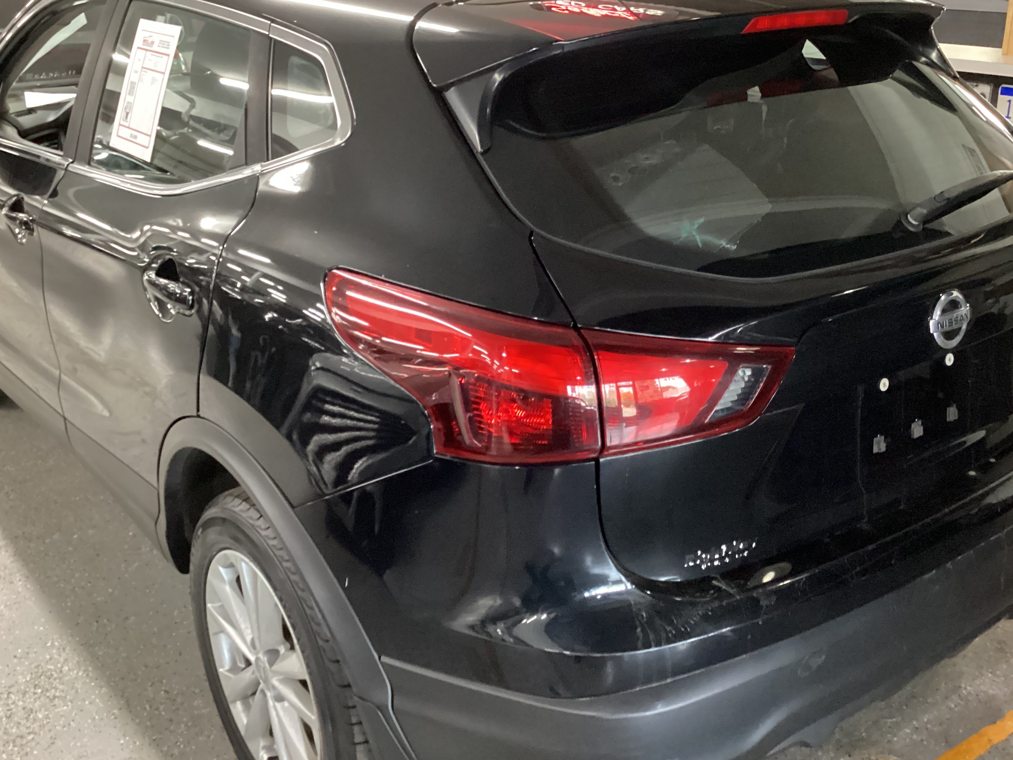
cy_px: 360
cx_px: 514
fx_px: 1112
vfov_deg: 37.7
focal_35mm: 38
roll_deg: +0.2
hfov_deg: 49.0
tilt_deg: -22.7
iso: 640
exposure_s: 1/30
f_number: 2.4
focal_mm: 3.3
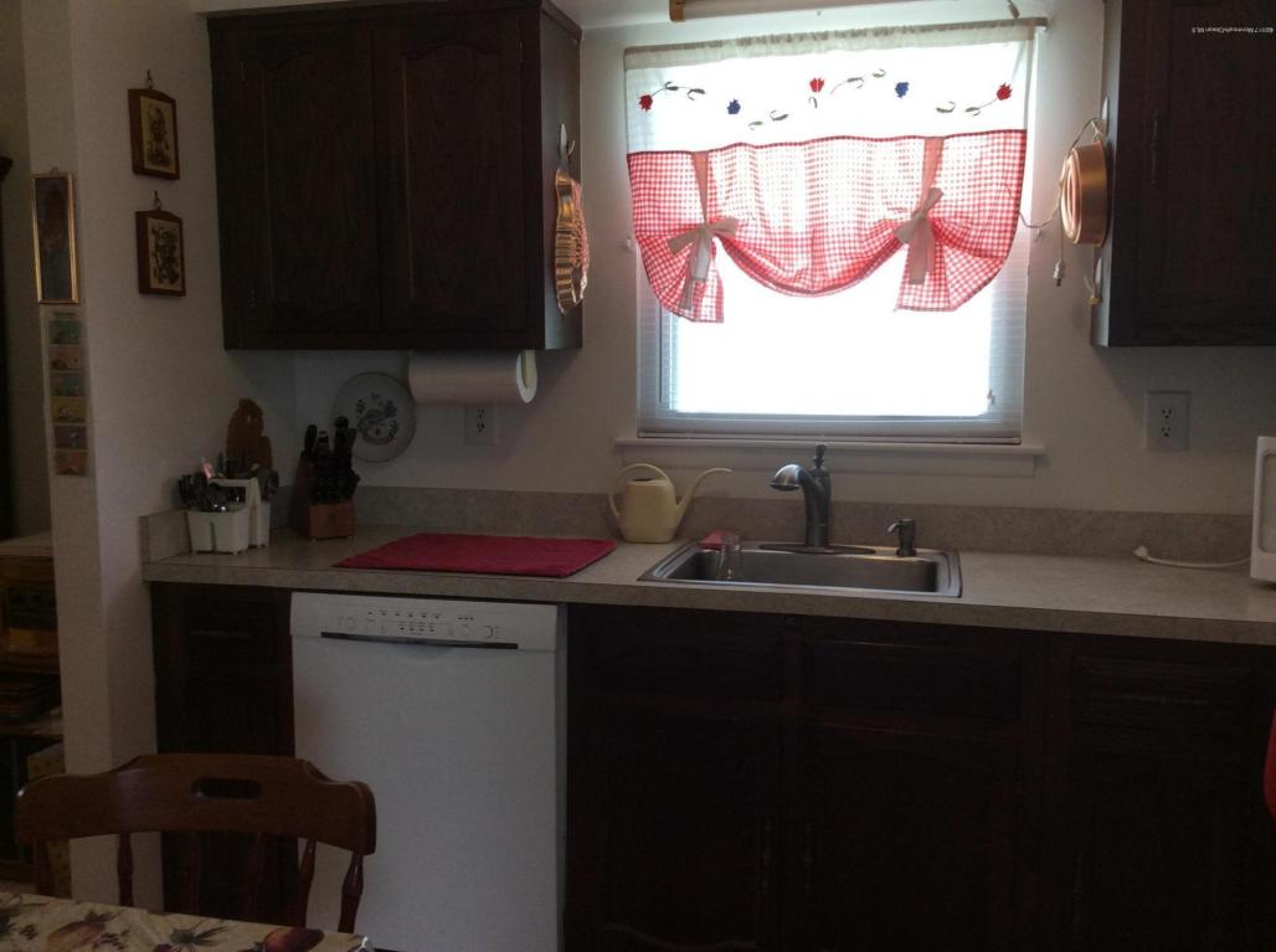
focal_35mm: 32
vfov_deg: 44.0
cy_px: 476
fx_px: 1177
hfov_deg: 56.9
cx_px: 638
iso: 40
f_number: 2.4
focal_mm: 3.3
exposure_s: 1/40
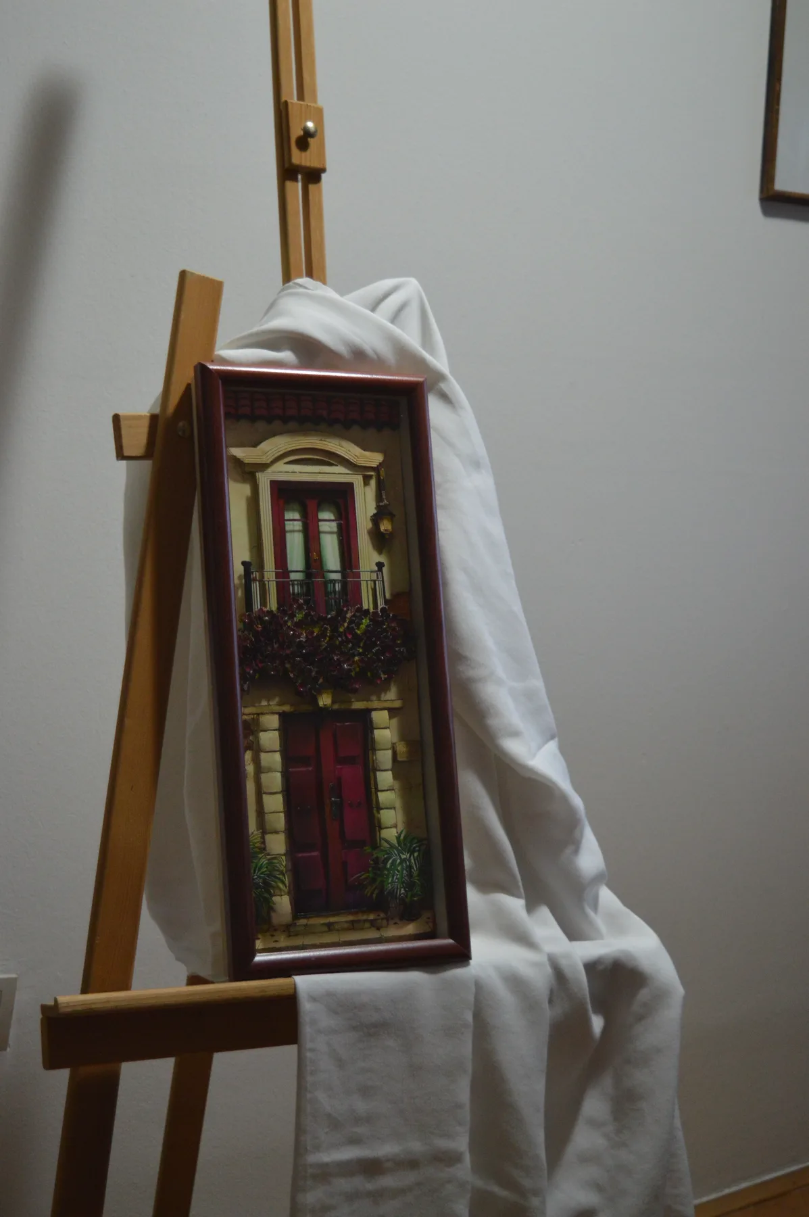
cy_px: 608
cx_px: 404
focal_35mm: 51
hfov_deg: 26.4
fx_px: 1722
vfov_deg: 38.9
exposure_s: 1/15
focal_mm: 34
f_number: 4.5
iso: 1400
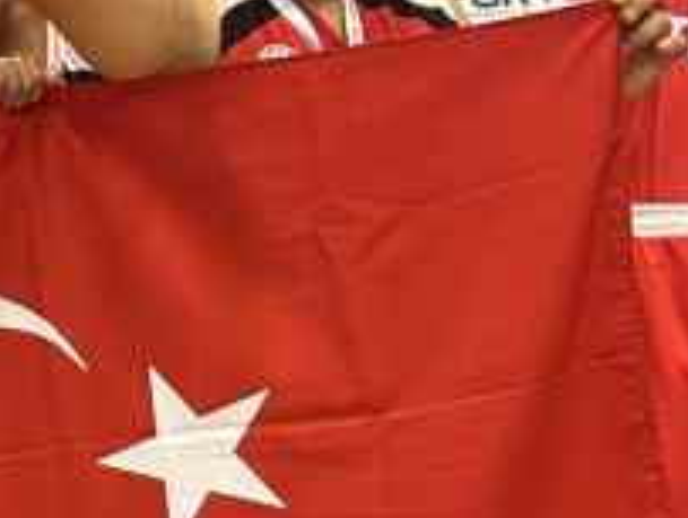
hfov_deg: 12.6
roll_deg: +3.1
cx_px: -251
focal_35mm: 151
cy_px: 264
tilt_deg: +5.0
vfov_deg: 9.9
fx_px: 3006
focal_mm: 6.86
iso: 160
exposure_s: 1/50
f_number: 1.78
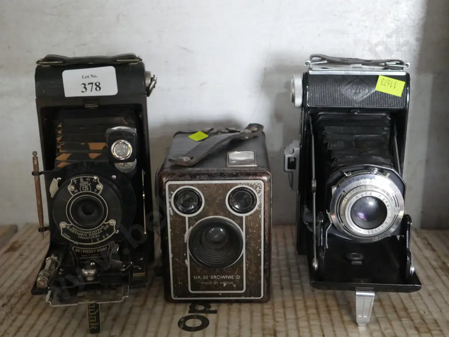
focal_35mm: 42
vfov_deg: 34.4
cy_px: 168
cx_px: 224
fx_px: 545
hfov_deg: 44.8
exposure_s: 1/60
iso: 2500
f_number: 4.6
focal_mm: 21
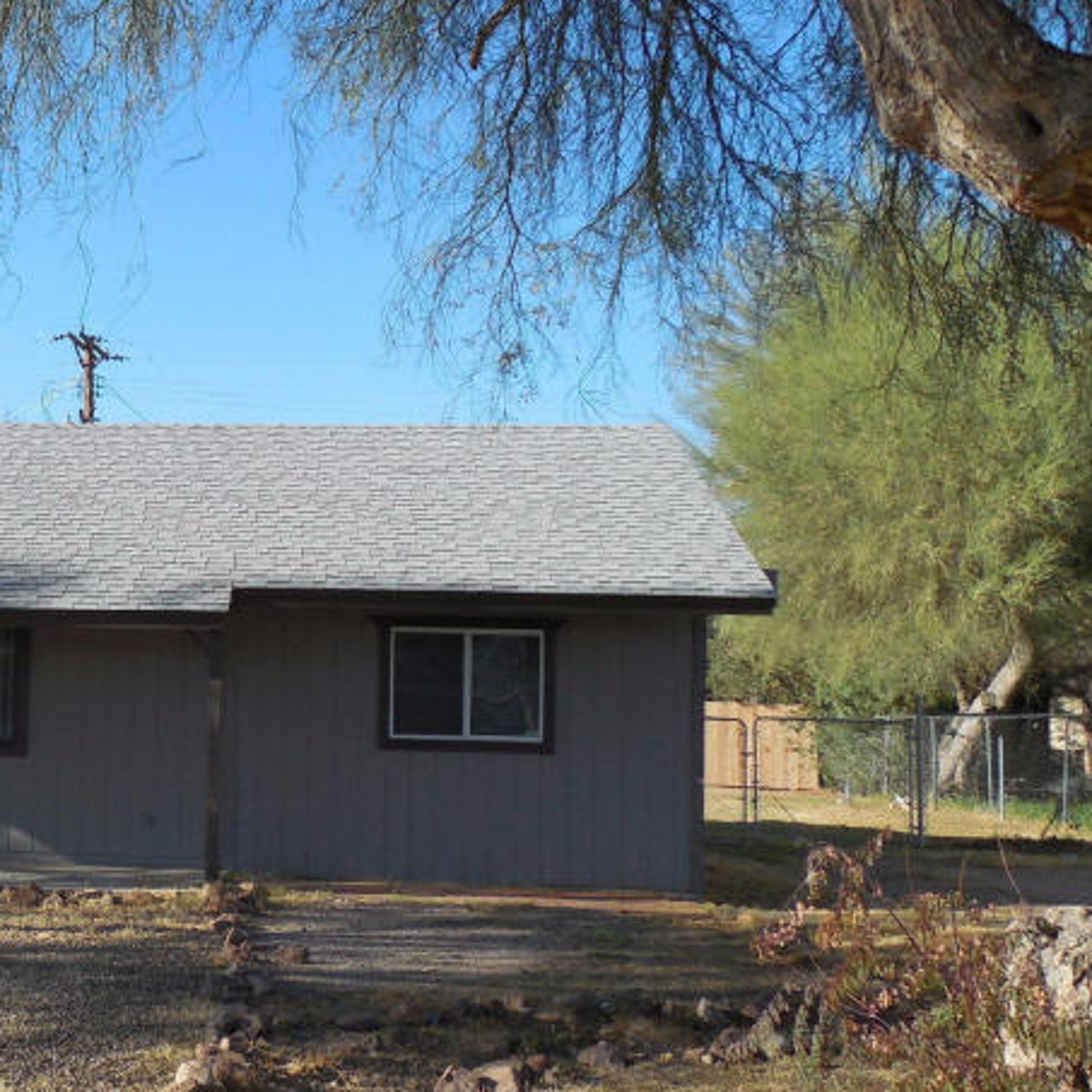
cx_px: 36
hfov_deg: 31.8
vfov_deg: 34.0
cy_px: 600
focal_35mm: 50
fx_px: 1785
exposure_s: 1/800
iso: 125
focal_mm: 4.5
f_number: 3.3
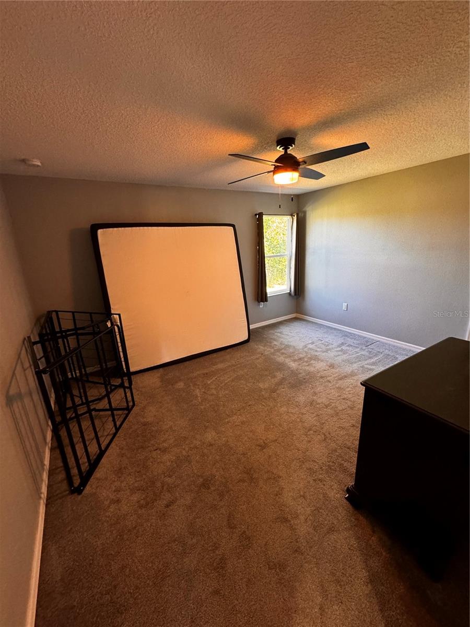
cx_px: 235
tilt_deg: -14.9
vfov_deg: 102.1
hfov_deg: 85.7
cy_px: 314
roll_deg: +2.7
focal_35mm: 14
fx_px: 253
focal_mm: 2.22
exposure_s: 1/60
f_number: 2.2
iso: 400
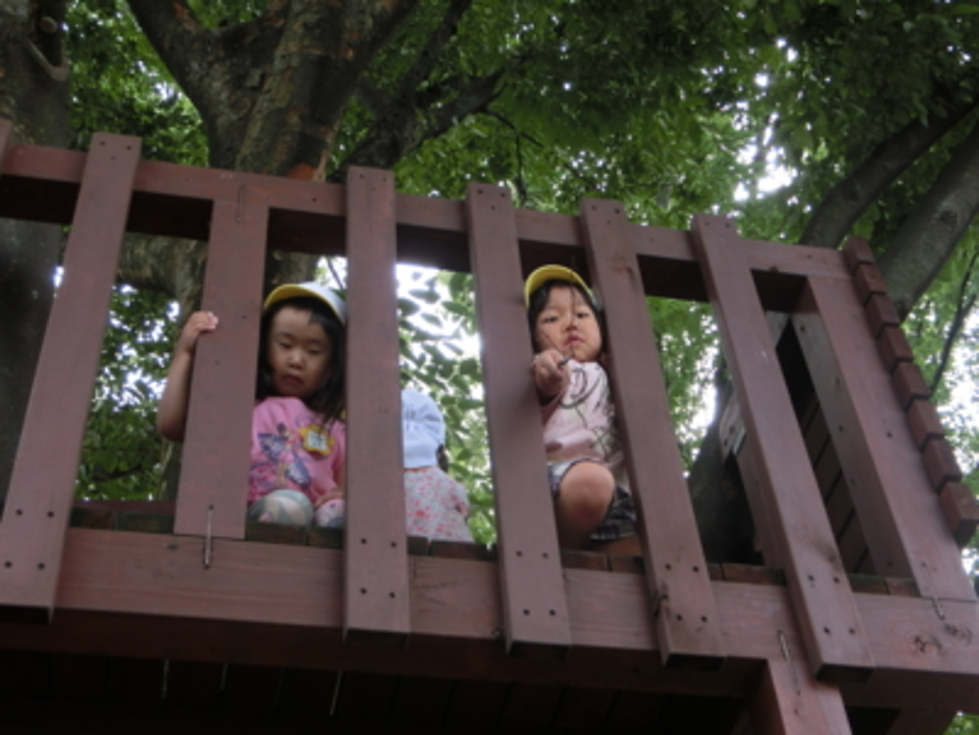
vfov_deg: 28.0
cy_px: 368
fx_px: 1471
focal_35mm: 52
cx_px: 490
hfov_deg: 36.8
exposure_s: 1/250
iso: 250
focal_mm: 9.16
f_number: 4.3
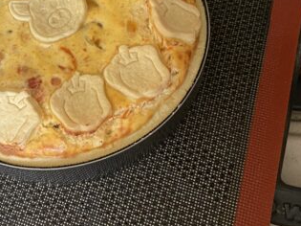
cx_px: 73
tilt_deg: -59.6
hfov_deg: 34.2
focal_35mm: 55
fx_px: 478
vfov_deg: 26.1
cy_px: 48
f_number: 1.8
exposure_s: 1/60
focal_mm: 4.25
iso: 200
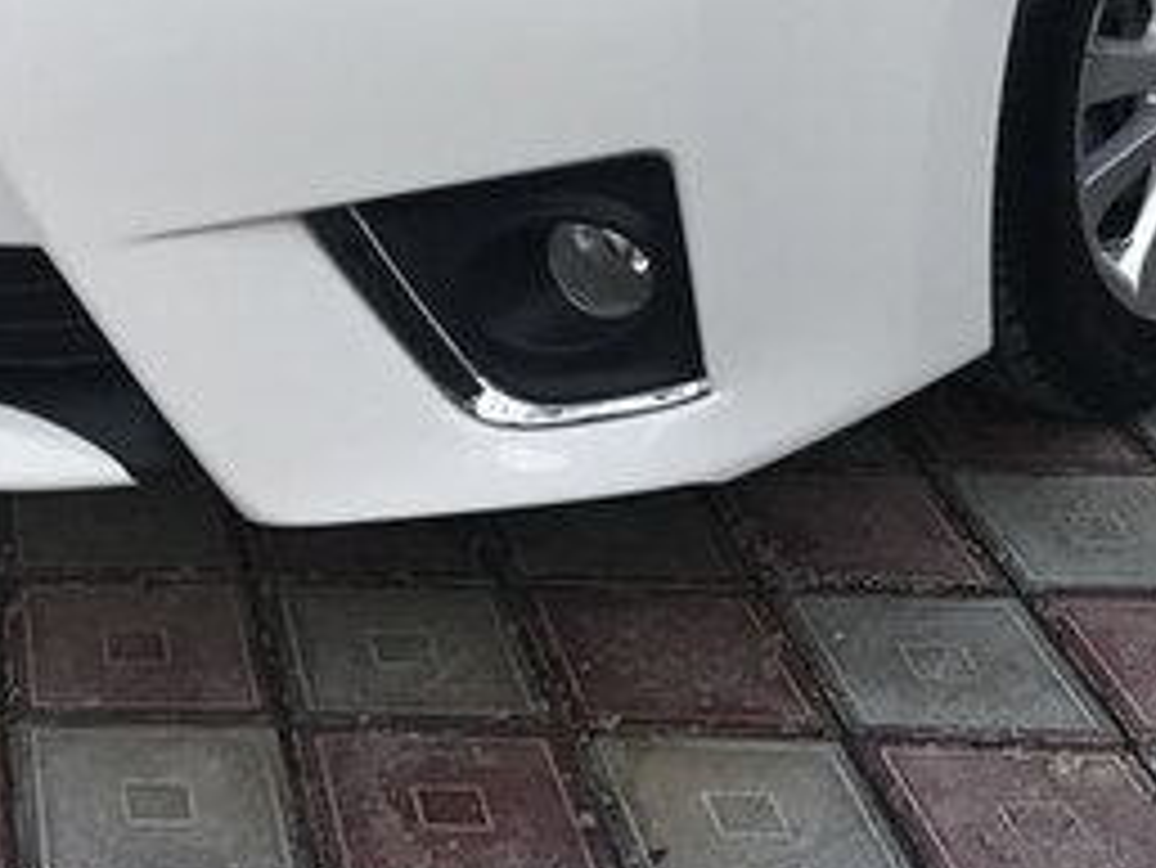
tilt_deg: -16.3
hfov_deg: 25.4
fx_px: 2406
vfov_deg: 19.2
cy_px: -191
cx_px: 1219
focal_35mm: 72
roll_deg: +1.1
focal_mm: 3.99
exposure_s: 1/386
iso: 20
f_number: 1.8
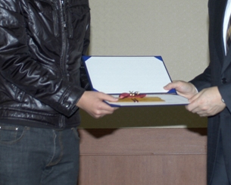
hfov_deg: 15.4
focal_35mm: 124
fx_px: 849
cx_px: 170
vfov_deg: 12.3
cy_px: 22
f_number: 2.8
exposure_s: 1/160
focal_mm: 35
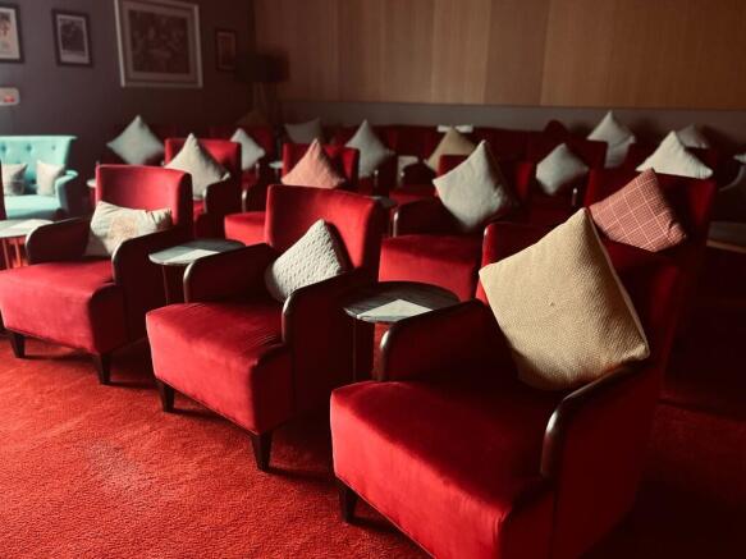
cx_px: 373
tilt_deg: -17.2
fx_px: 560
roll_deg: +0.6
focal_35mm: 26
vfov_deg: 53.0
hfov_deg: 67.3
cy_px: 280
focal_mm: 5.1
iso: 640
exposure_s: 1/33
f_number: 1.6
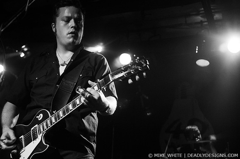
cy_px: 77
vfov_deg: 24.6
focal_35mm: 55
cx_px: 126
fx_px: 366
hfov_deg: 36.3
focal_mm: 35
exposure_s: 1/50
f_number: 2.8
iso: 800
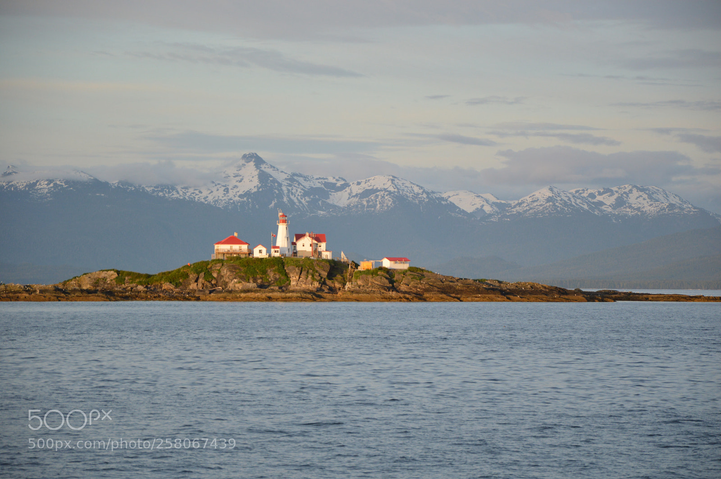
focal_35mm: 158
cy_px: 240
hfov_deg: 13.1
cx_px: 360
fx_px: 3152
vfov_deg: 8.7
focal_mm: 105
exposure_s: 1/400
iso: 400
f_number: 5.6
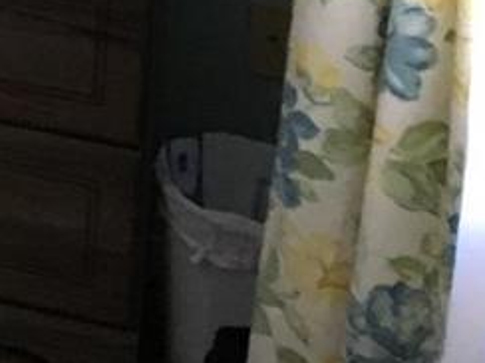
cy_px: -672
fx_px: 2494
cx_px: -994
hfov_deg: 8.9
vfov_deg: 7.5
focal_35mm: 178
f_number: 2.2
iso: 80
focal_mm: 4.15
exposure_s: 1/30
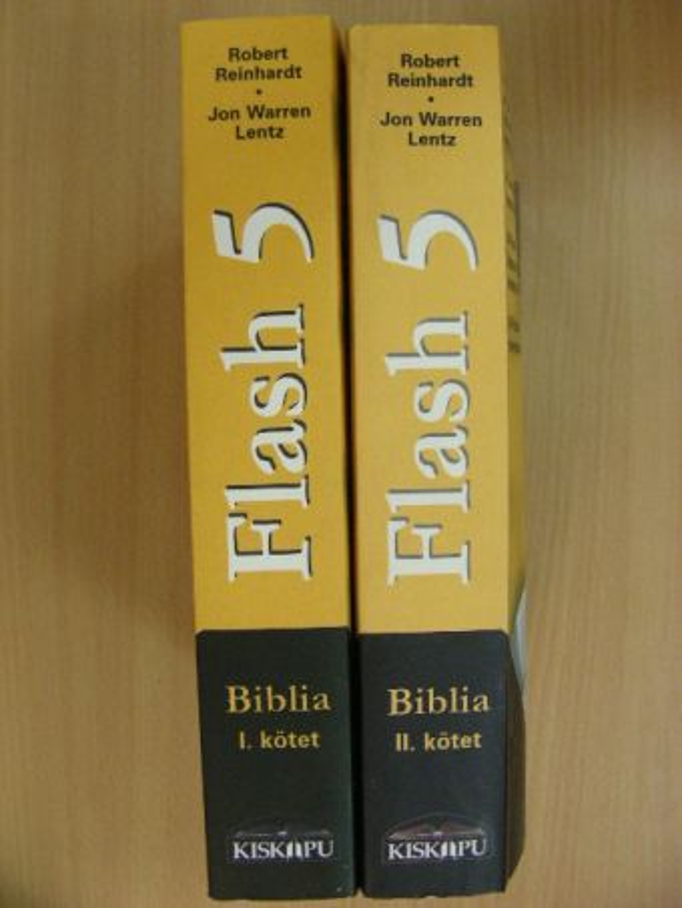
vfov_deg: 49.0
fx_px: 998
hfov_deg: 37.7
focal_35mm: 38
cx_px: 341
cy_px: 454
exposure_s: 1/30
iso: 200
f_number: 3.5
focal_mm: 6.3
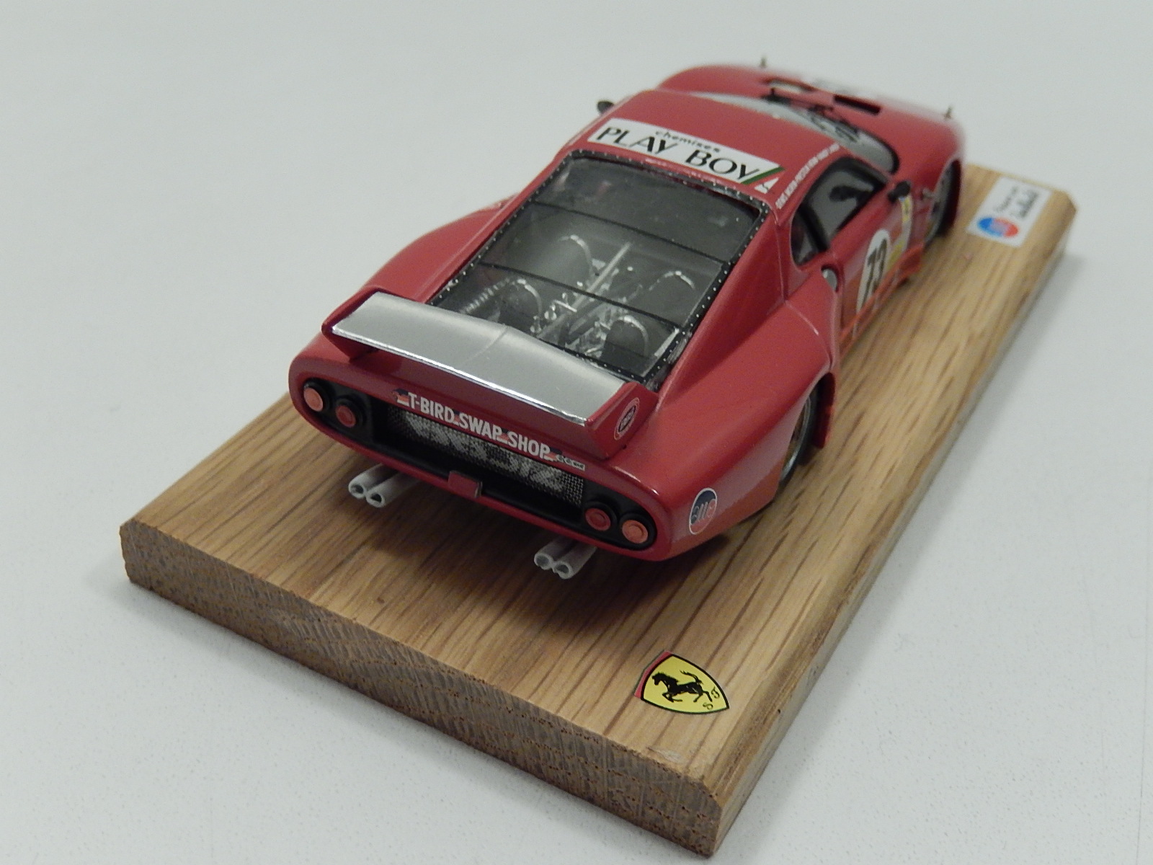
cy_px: 432
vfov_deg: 32.2
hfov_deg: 42.1
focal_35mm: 45
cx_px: 576
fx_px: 1499
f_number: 4.3
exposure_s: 1/13
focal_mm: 8.1
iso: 400
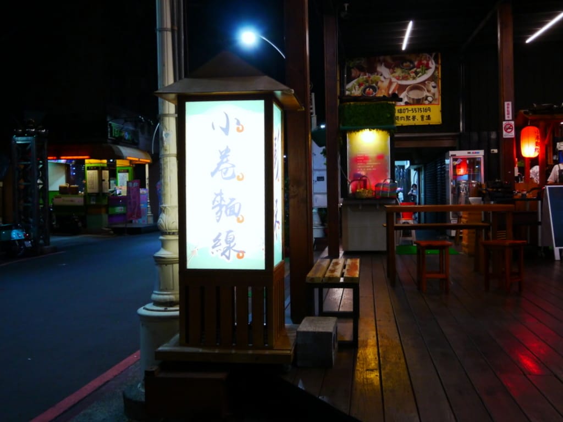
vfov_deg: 41.8
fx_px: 553
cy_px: 211
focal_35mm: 34
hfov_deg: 54.0
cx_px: 282
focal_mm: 17
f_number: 4
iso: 800
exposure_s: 1/50
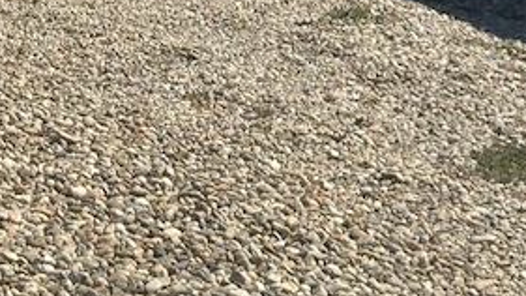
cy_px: -388
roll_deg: -1.7
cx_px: -21
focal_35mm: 124
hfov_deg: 16.9
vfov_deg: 8.9
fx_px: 1729
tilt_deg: +2.6
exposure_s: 1/7299
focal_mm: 6.76
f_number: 1.78
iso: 64
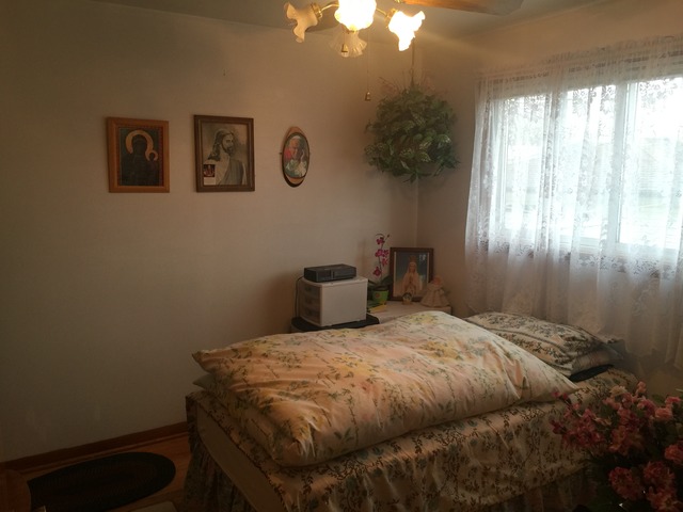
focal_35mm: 29
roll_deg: -0.3
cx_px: 342
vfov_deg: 48.2
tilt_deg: -8.3
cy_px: 256
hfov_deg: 61.7
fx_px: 572
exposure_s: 1/15
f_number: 2.2
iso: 32
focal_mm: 4.15
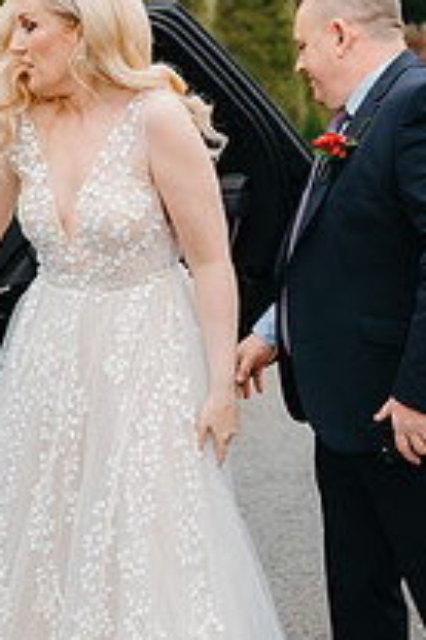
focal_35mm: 76
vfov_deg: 26.6
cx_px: 22
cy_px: 266
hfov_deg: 17.6
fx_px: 1349
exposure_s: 1/320
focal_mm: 35
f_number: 2
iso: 200
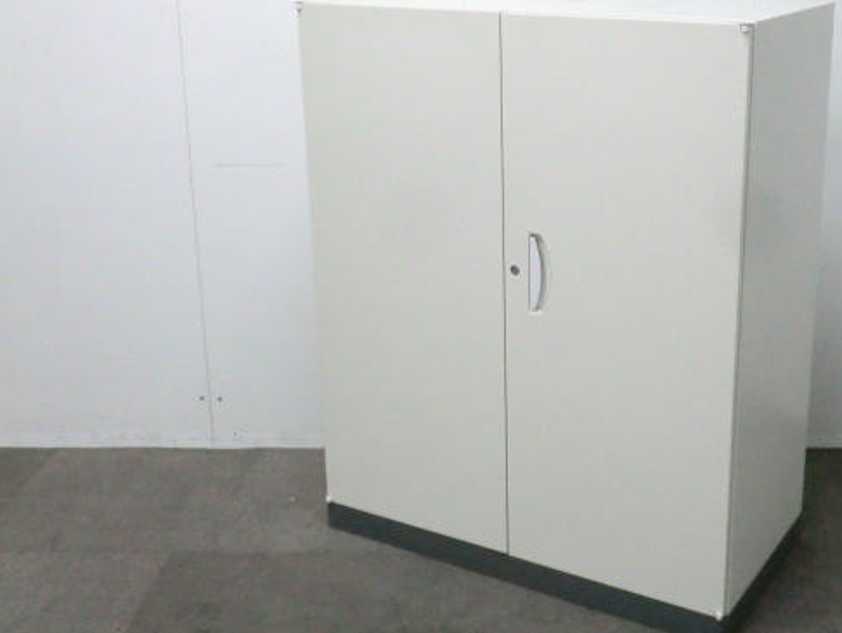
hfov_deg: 37.8
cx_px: 553
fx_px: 1217
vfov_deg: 29.0
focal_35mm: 50
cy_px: 243
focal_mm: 6.9
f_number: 3.9
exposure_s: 1/60
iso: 640
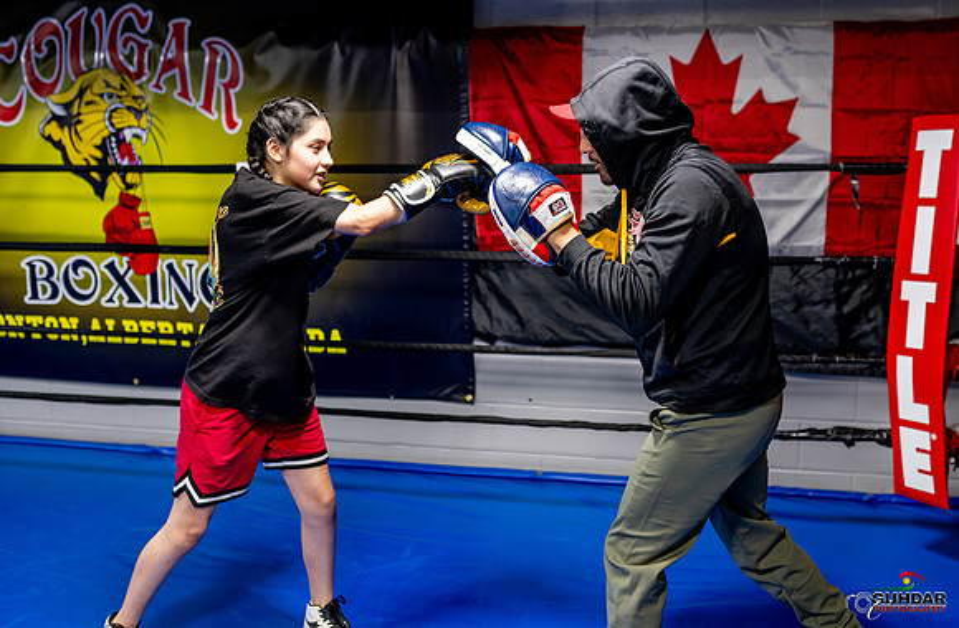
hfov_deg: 47.1
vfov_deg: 31.9
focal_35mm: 42
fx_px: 1100
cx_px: 512
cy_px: 295
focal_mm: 35
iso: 1600
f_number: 2
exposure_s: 1/500
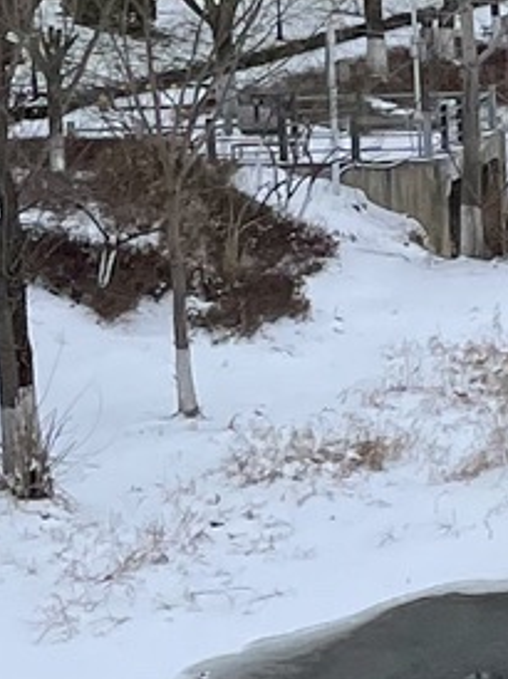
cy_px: -72
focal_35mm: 190
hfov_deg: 7.3
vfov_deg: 10.3
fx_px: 3724
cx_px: 1261
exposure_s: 1/774
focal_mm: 4.2
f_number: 1.6
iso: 32
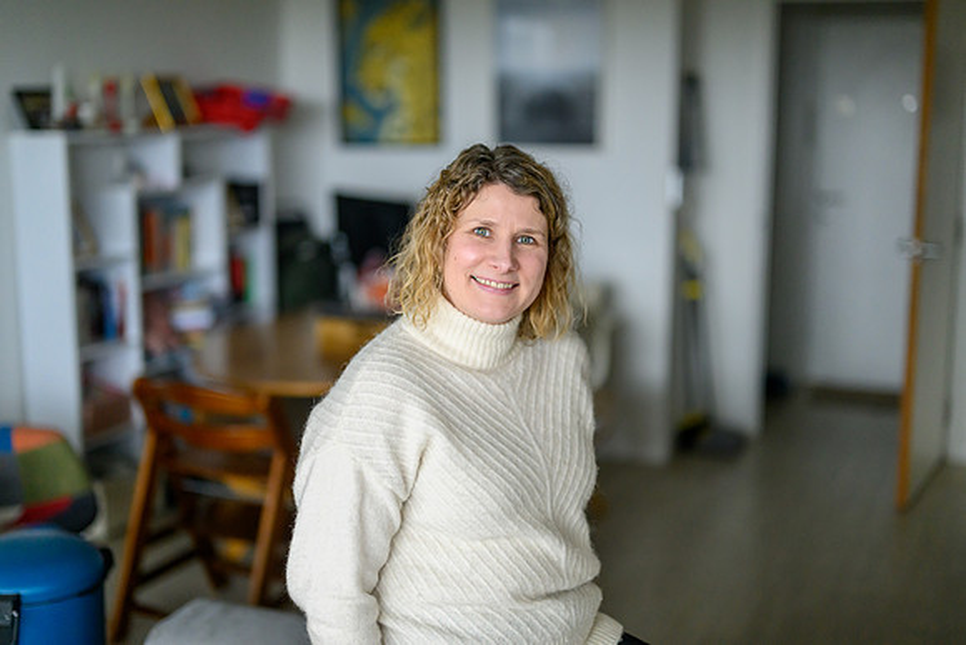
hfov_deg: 39.6
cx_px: 483
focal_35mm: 50
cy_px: 322
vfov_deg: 27.0
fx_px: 1342
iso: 1600
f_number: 1.2
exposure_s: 1/400
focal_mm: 50
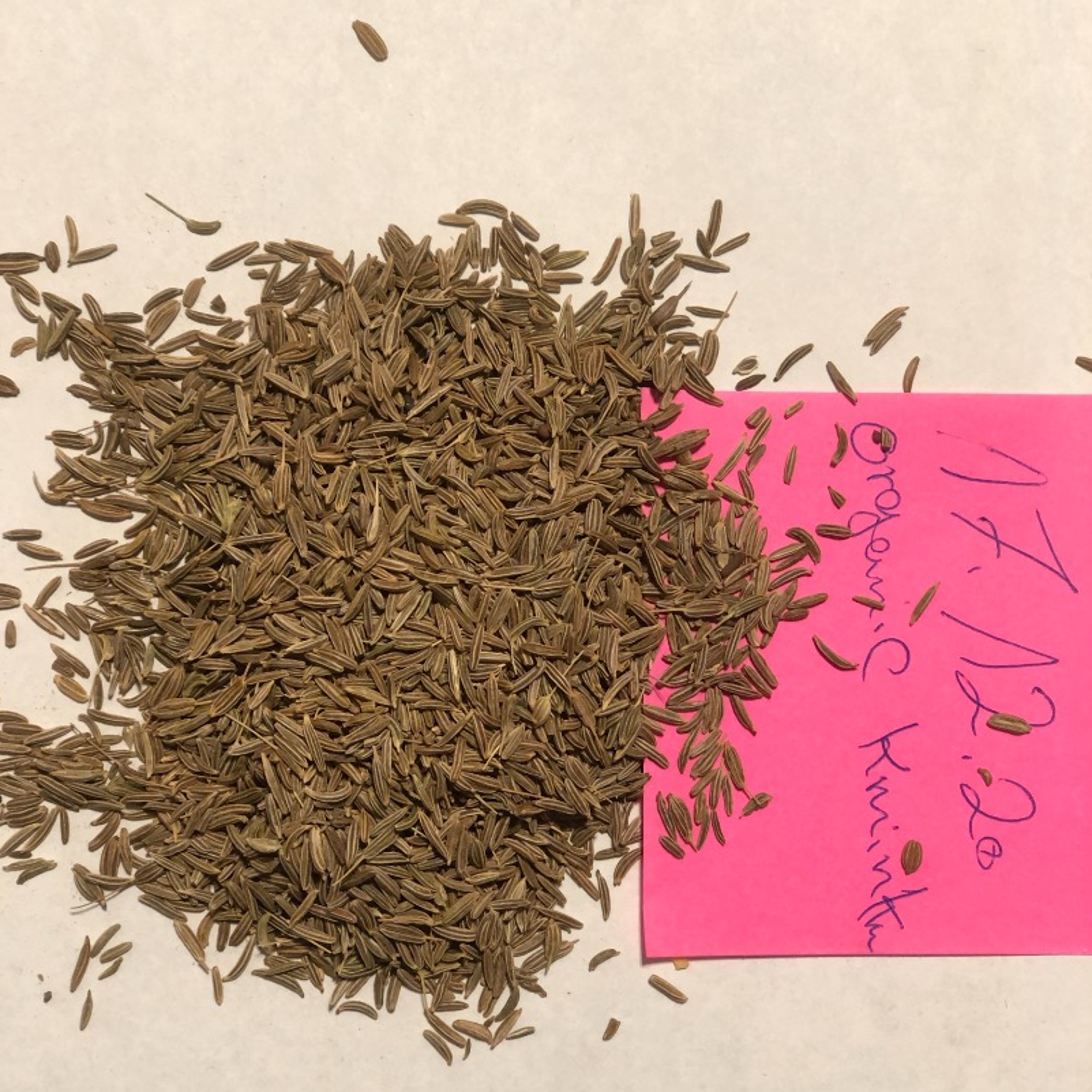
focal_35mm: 62
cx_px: 544
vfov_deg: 27.7
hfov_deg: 27.7
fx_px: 2213
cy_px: 556
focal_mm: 6
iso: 125
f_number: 2.4
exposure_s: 1/33
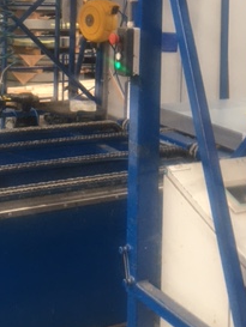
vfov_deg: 27.5
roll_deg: -2.7
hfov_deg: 21.6
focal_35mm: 68
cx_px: 125
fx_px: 644
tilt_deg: -1.4
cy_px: 34
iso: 40
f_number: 2.2
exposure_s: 1/17
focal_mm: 4.15
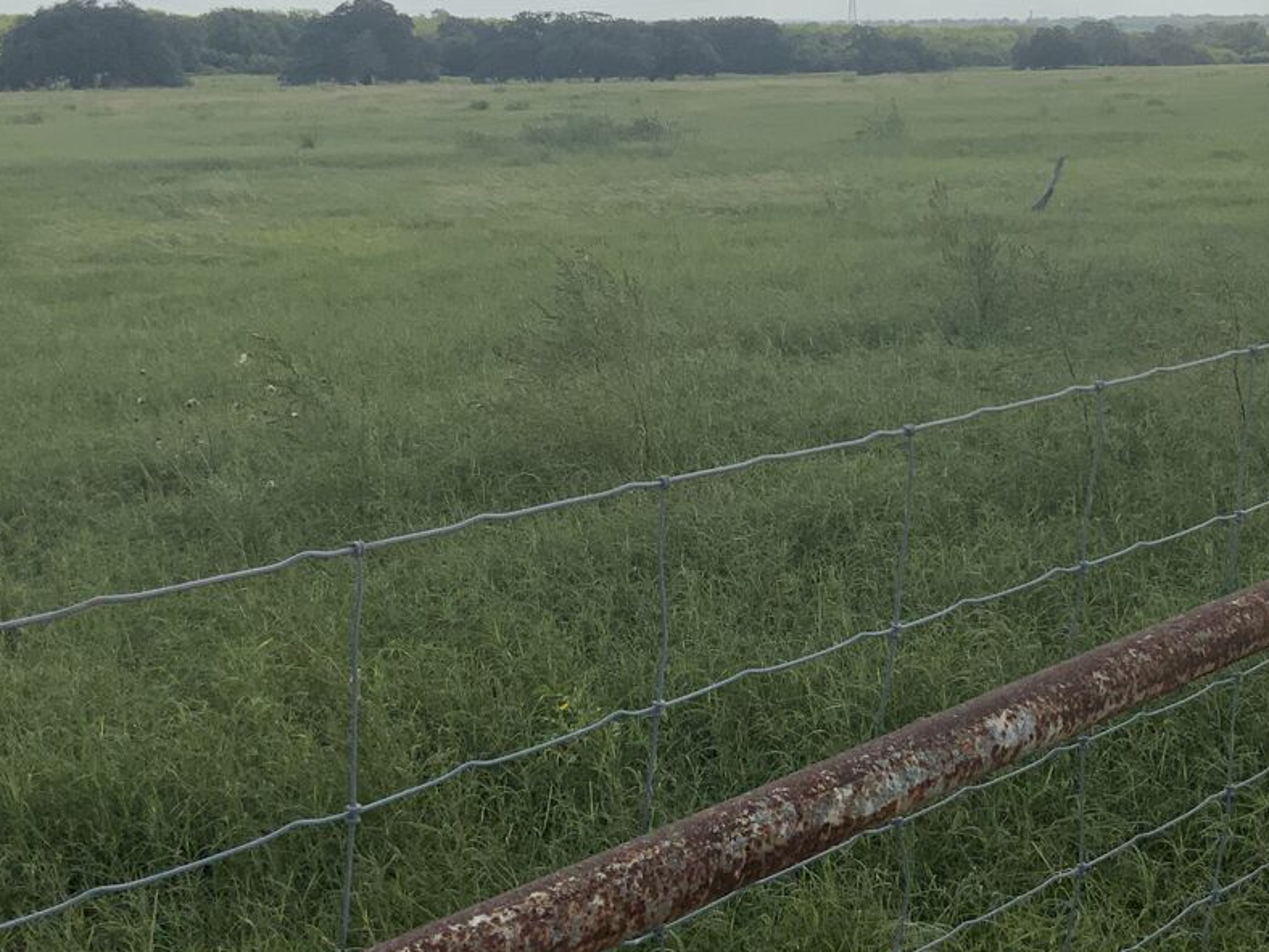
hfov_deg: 35.9
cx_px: 826
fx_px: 1943
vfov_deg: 27.4
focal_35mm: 53
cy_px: 316
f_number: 1.8
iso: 20
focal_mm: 3
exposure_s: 1/3125
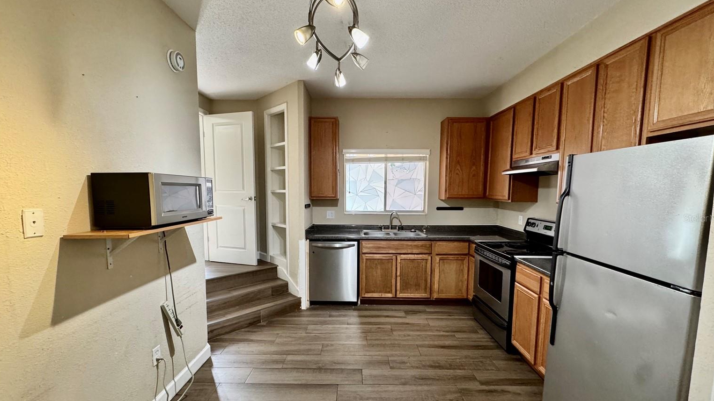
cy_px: 218
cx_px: 353
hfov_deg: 99.4
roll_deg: -0.5
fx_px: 303
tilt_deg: -6.5
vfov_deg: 67.0
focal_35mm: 16
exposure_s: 1/60
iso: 320
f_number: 2.2
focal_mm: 2.22
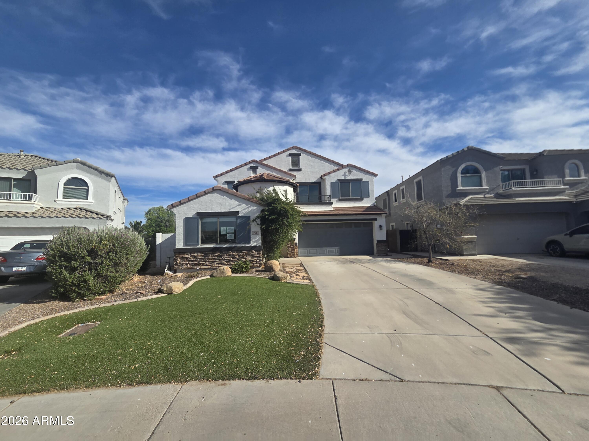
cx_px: 294
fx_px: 221
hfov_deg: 106.2
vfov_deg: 89.9
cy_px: 220
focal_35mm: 13
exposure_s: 1/2730
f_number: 2.2
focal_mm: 2.2
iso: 50
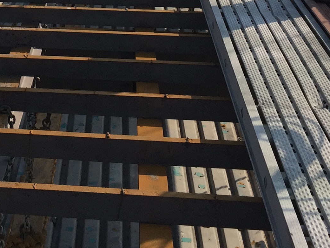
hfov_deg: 21.1
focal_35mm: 91
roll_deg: -2.2
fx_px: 868
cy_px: -141
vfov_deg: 14.9
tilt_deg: -5.7
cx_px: 37
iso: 32
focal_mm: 4.15
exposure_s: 1/2475
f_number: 2.2
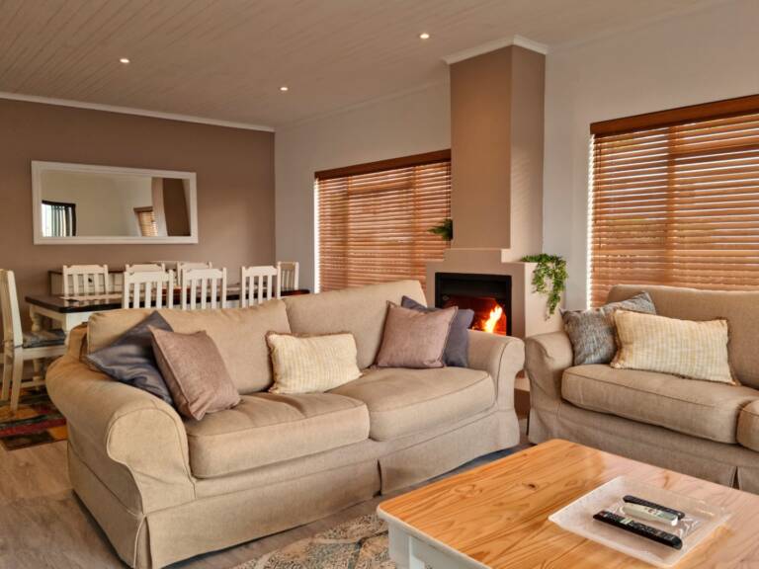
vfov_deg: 51.4
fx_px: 592
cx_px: 380
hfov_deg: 65.3
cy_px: 284
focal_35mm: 27
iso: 100
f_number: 2
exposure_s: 1/50
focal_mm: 5.9
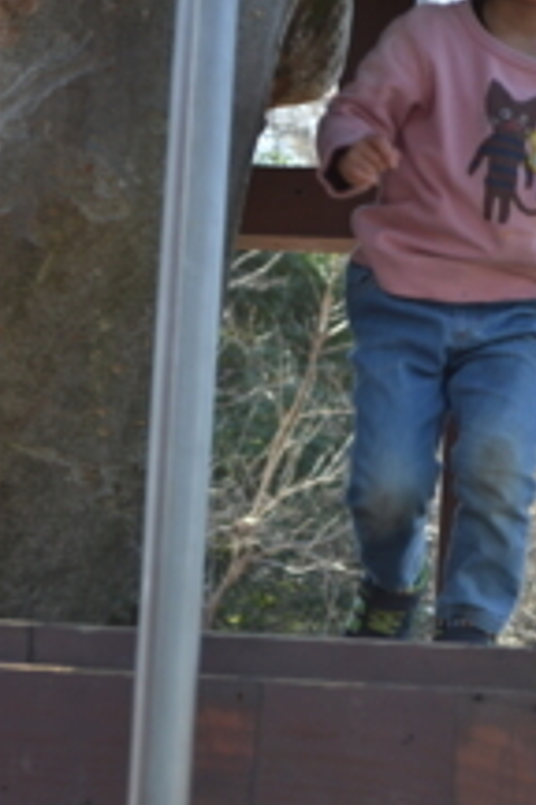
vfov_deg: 13.4
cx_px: 426
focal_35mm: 153
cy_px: 332
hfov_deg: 9.0
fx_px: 3415
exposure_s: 1/125
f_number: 5.6
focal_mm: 55
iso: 220
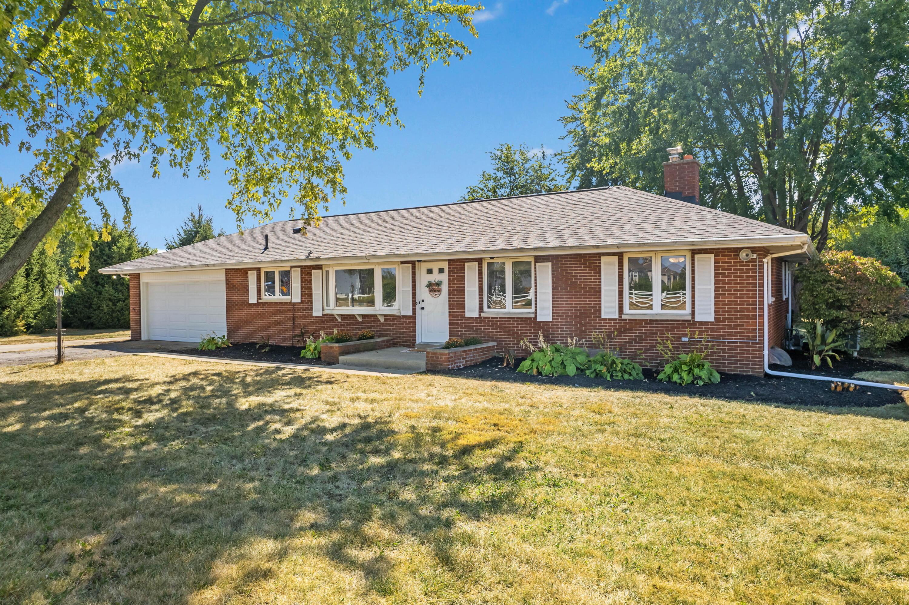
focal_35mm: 22
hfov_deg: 78.6
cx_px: 454
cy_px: 302
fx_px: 555
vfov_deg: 57.2
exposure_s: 1/1000
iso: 100
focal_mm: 8.38
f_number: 2.8
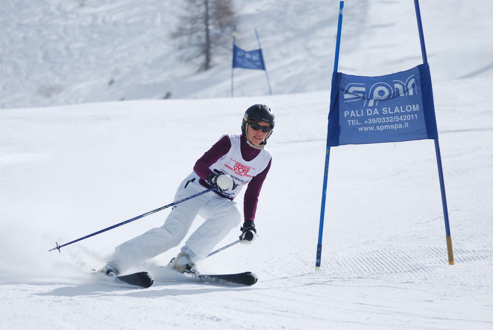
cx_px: 246
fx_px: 3393
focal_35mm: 248
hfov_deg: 8.3
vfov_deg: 5.6
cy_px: 165
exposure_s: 1/1250
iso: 100
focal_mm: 165
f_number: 5.3
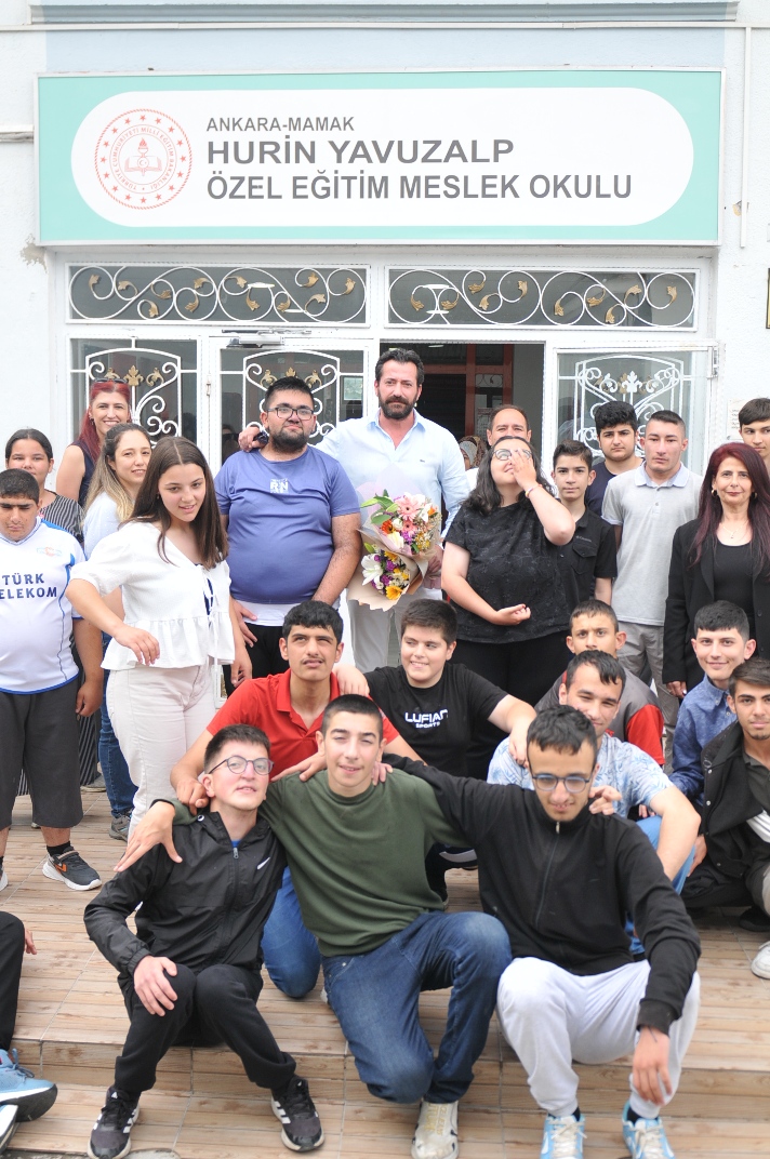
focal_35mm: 36
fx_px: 1158
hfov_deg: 36.8
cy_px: 580
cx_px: 385
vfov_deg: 53.2
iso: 250
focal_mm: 24
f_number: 3.2
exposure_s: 1/500
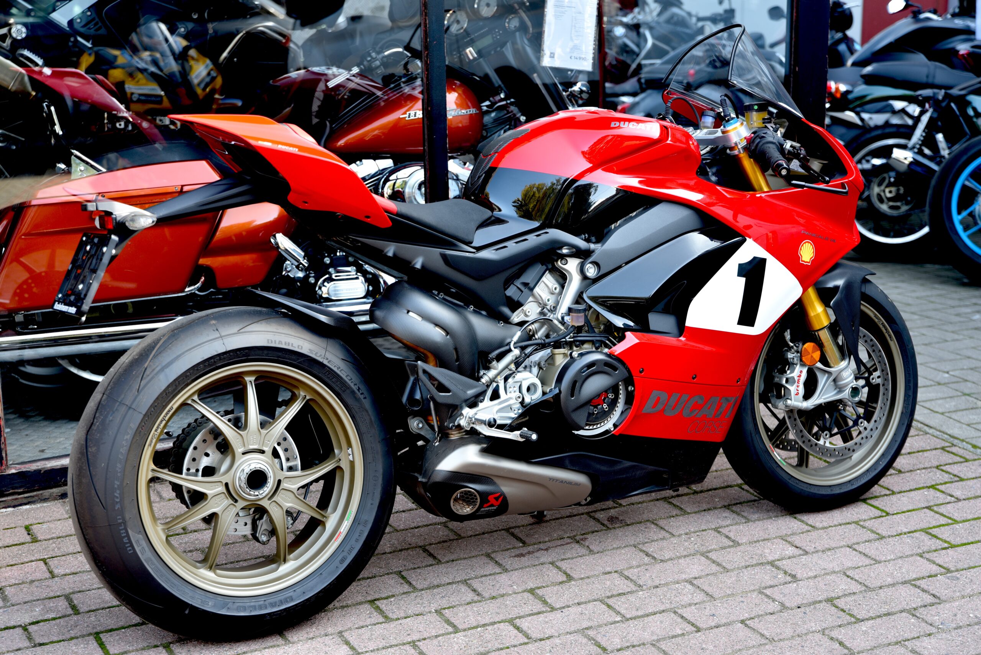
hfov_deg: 33.4
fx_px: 1636
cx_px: 490
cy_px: 328
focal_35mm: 60
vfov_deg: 22.6
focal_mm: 60
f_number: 4
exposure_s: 1/60
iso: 200
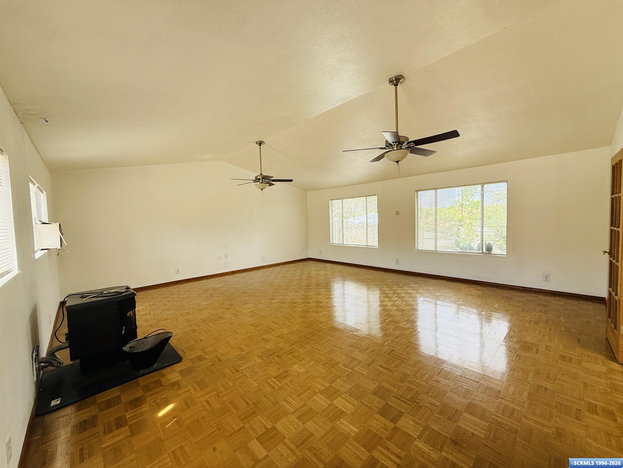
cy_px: 234
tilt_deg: -2.6
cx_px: 312
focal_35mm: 14
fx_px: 252
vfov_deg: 85.7
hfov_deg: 102.1
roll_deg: +2.1
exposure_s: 1/179
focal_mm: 2.22
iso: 64
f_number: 2.2
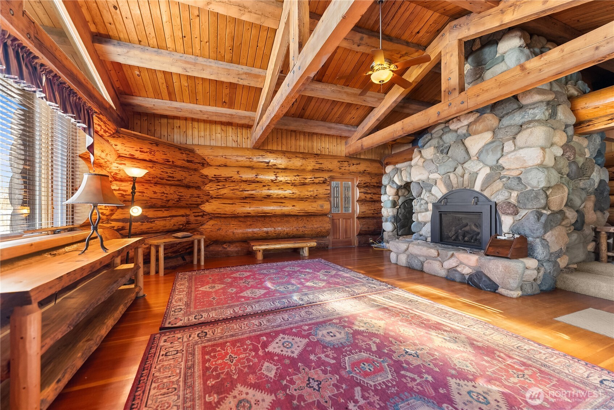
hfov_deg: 104.2
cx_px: 307
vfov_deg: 81.3
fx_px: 239
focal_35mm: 14
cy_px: 205
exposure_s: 1/20
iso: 200
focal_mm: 14
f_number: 2.8
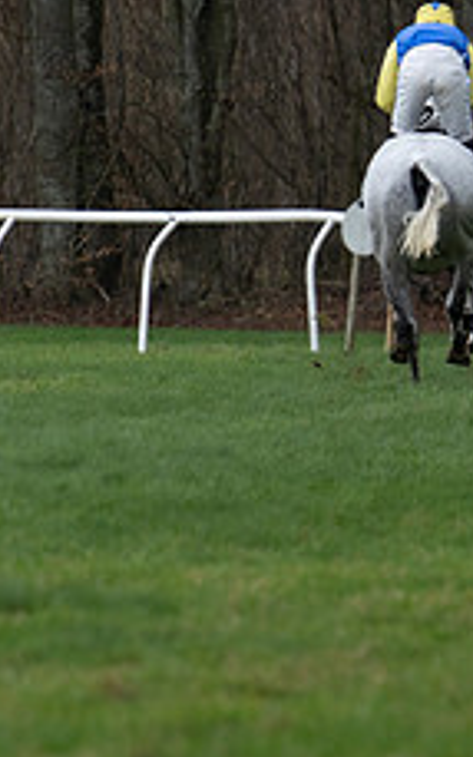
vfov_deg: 1.9
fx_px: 22351
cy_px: 213
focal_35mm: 1083
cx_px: 949
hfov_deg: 1.2
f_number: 4
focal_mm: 280
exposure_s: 1/1000
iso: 500
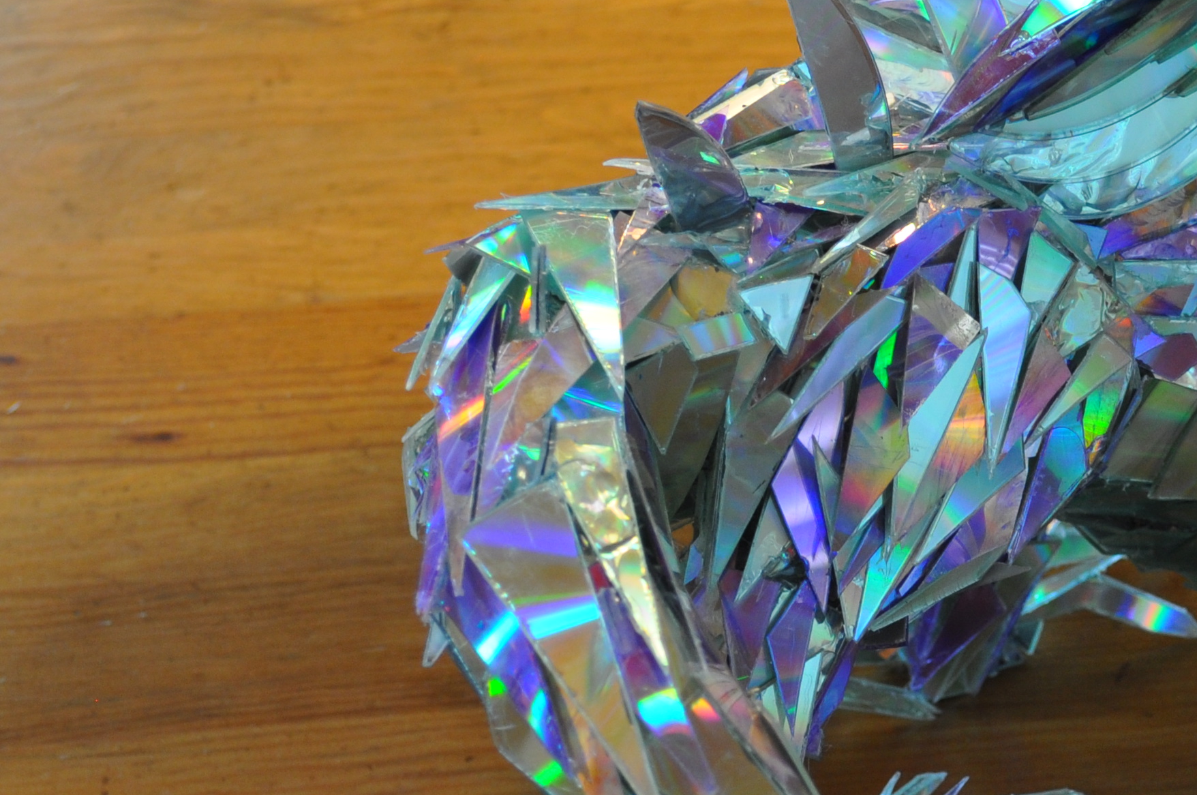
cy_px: 477
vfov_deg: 10.7
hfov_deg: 15.9
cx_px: 1014
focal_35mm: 128
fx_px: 4258
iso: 400
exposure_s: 1/15
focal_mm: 35
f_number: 5
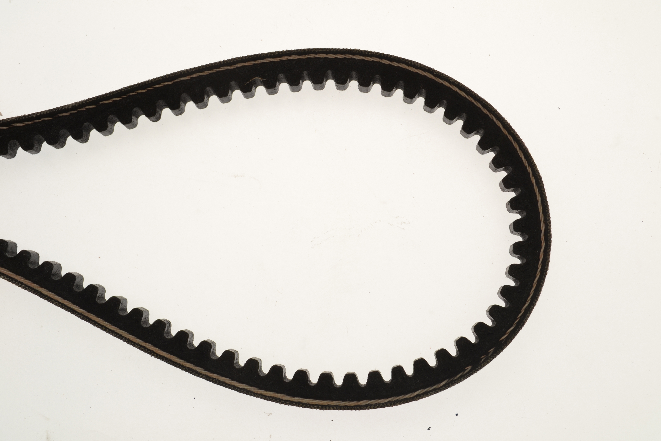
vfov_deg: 28.1
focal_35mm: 48
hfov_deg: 41.1
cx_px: 330
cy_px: 220
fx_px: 881
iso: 200
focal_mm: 32
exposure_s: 1/10
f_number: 11
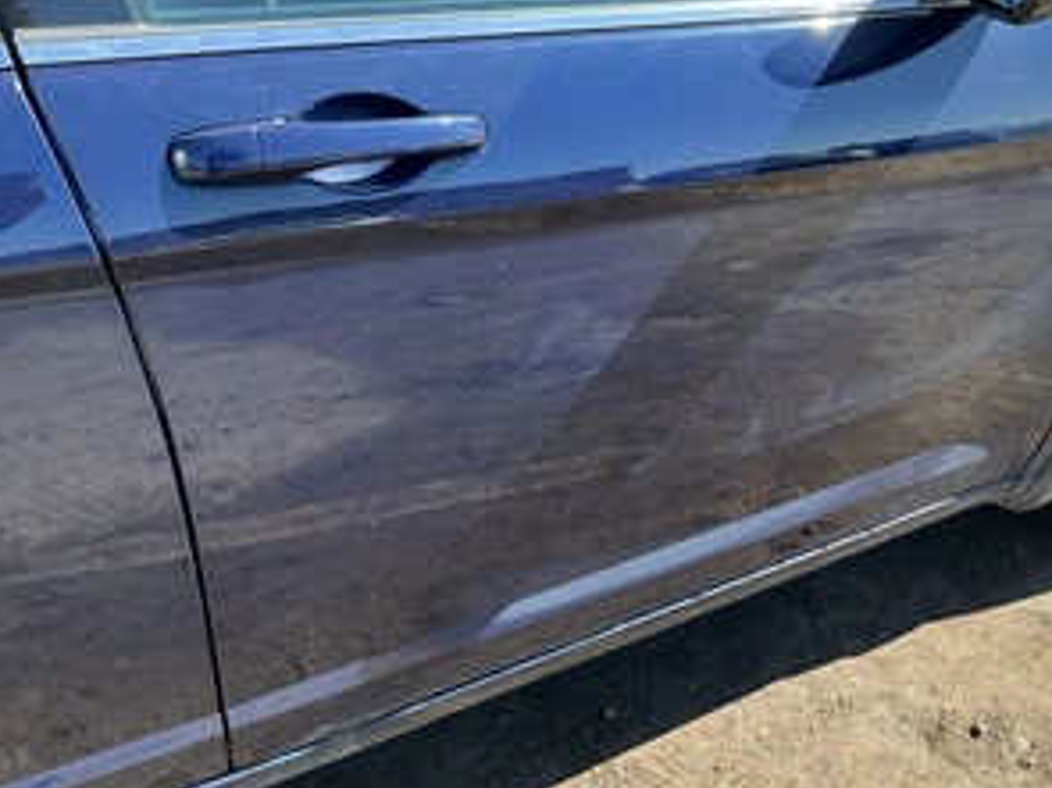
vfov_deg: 37.7
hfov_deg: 48.3
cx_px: 685
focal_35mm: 38
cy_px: 392
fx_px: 1154
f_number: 1.8
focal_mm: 3
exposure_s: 1/272
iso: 25
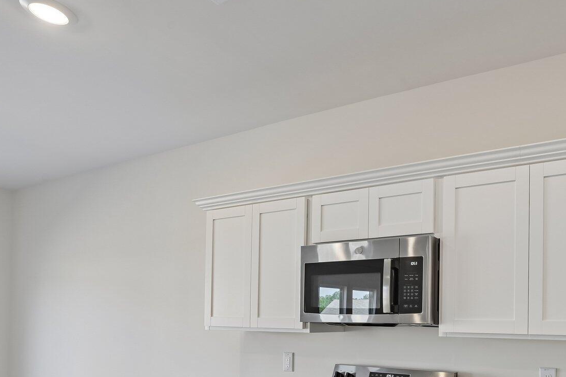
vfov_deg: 46.1
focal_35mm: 26
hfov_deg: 64.4
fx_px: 409
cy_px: 319
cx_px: 437
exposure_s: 1/15
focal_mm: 14
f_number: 9
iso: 200
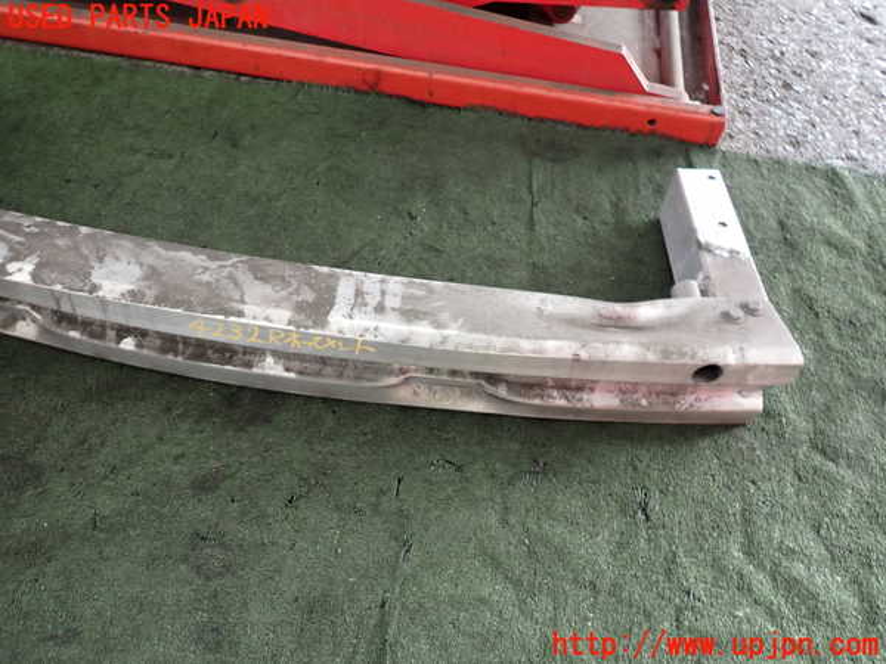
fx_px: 640
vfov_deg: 54.9
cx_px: 443
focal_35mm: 25
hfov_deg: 69.4
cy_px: 332
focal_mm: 4.5
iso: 320
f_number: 2
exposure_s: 1/30
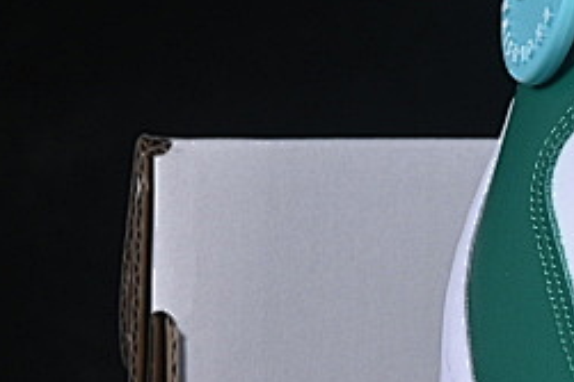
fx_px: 5146
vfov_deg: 4.2
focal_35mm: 323
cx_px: 1063
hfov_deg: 6.2
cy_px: 192
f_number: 8
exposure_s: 1/80
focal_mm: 50
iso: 160
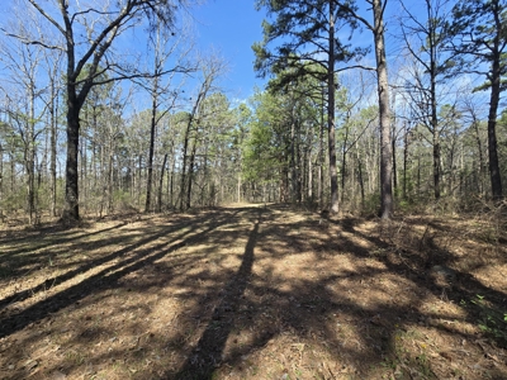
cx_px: 254
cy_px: 190
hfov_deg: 106.2
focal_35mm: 13
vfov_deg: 89.9
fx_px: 190
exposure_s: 1/688
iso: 50
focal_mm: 2.2
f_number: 2.2
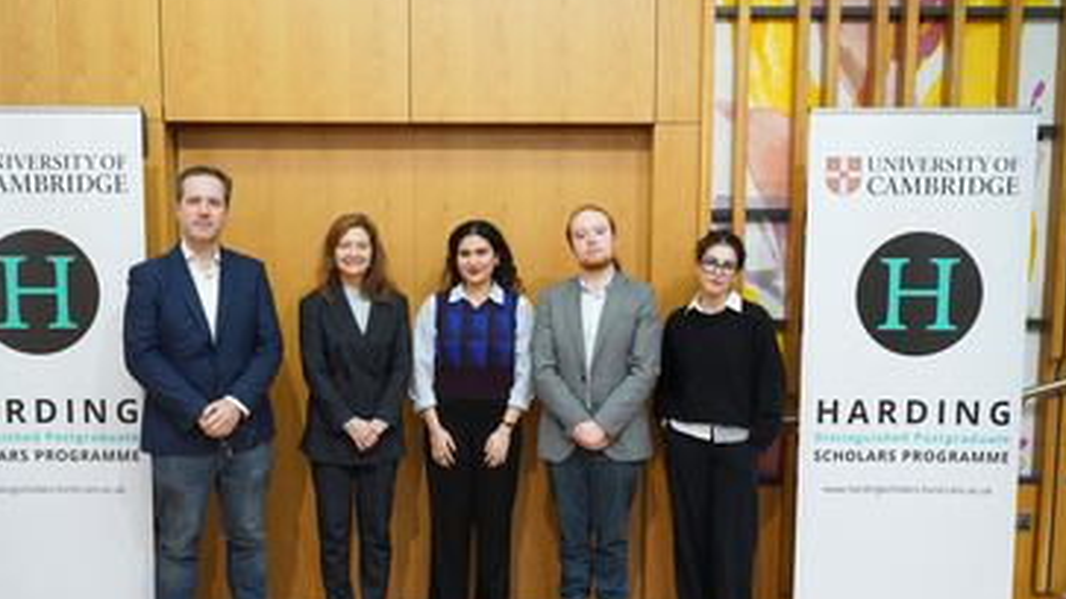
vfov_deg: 31.0
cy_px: 379
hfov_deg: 52.7
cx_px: 483
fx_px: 1074
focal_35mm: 38
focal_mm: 32
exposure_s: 1/50
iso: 2500
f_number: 4.5
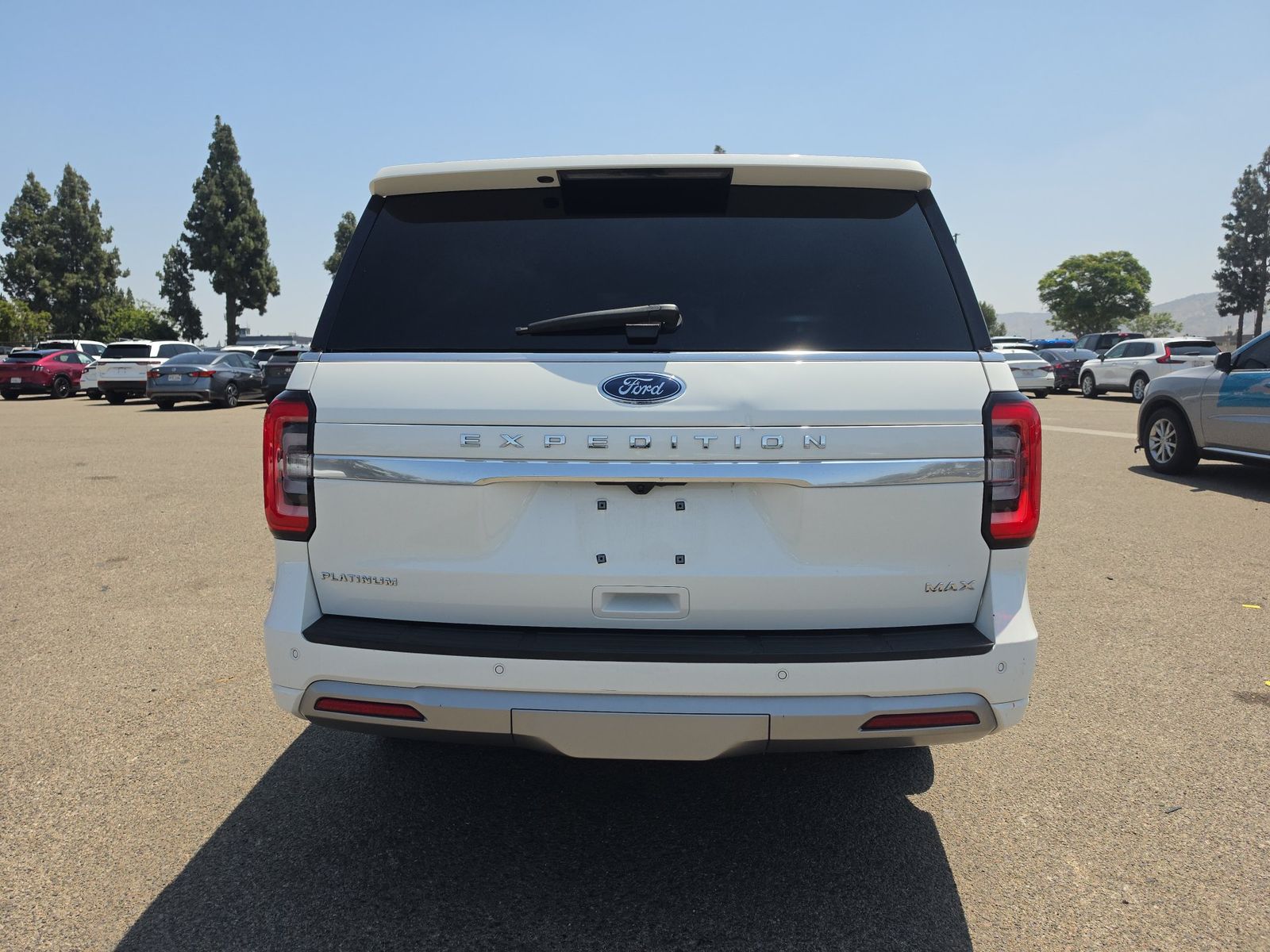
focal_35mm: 23
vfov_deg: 58.9
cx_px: 635
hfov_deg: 73.9
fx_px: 844
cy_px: 476
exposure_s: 1/5775
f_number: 1.4
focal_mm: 6.5
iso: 63
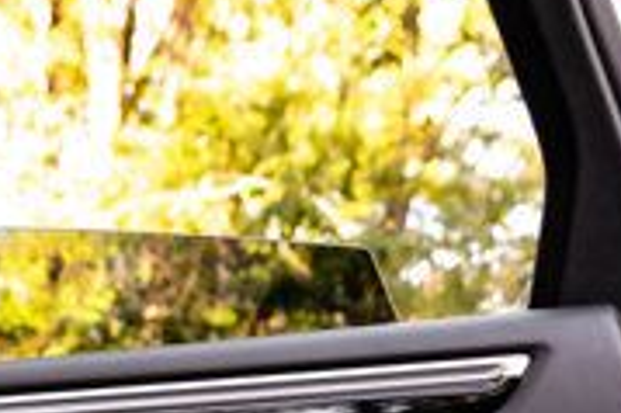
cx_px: 7
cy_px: 689
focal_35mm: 86
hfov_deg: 22.8
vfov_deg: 14.4
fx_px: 1482
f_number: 4
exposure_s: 1/200
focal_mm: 24
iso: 640
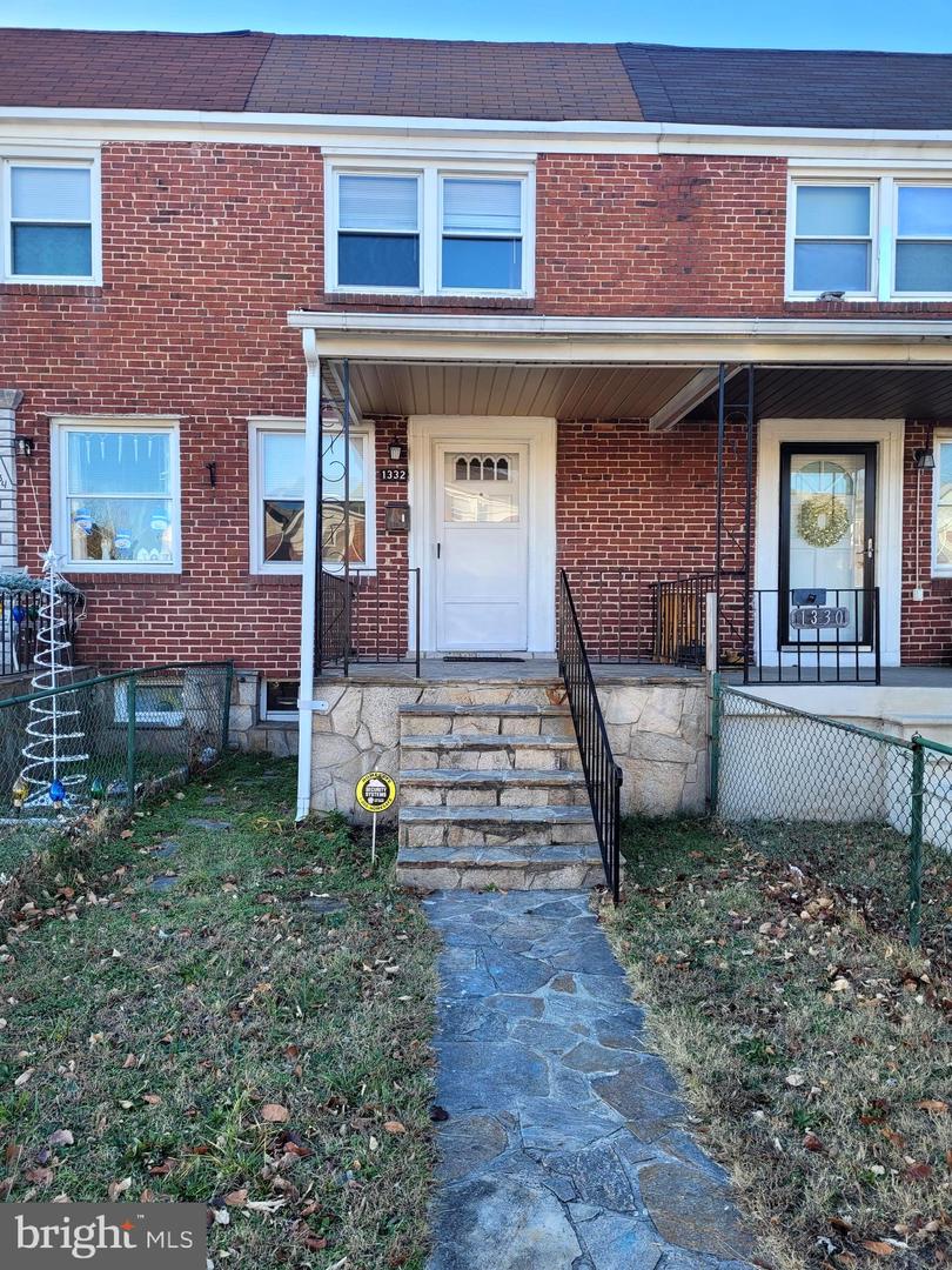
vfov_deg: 67.3
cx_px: 476
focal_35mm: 26
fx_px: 953
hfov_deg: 53.1
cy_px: 635
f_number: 1.8
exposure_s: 1/313
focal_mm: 5.4
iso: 40
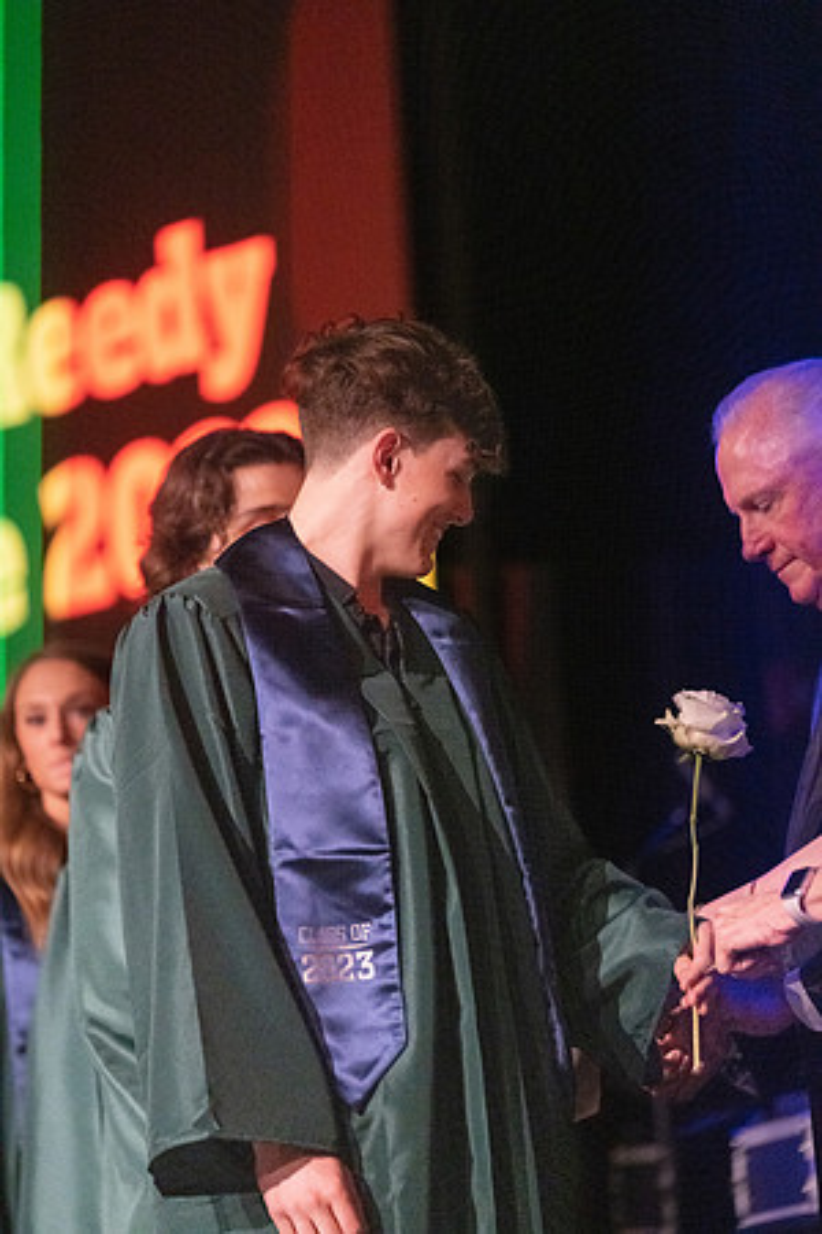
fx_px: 5959
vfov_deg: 11.8
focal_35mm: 174
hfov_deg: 7.9
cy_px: 617
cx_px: 411
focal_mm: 174
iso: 16000
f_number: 2.8
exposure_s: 1/1000
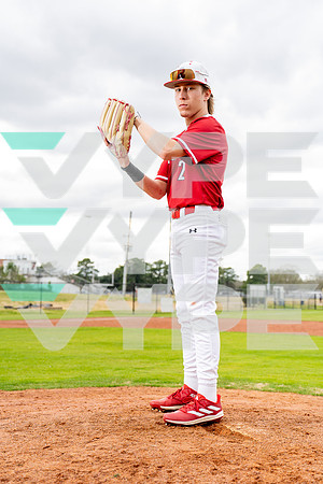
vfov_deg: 39.6
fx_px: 673
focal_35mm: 50
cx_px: 162
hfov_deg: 27.0
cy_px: 242
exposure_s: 1/250
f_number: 4
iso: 100
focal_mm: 50
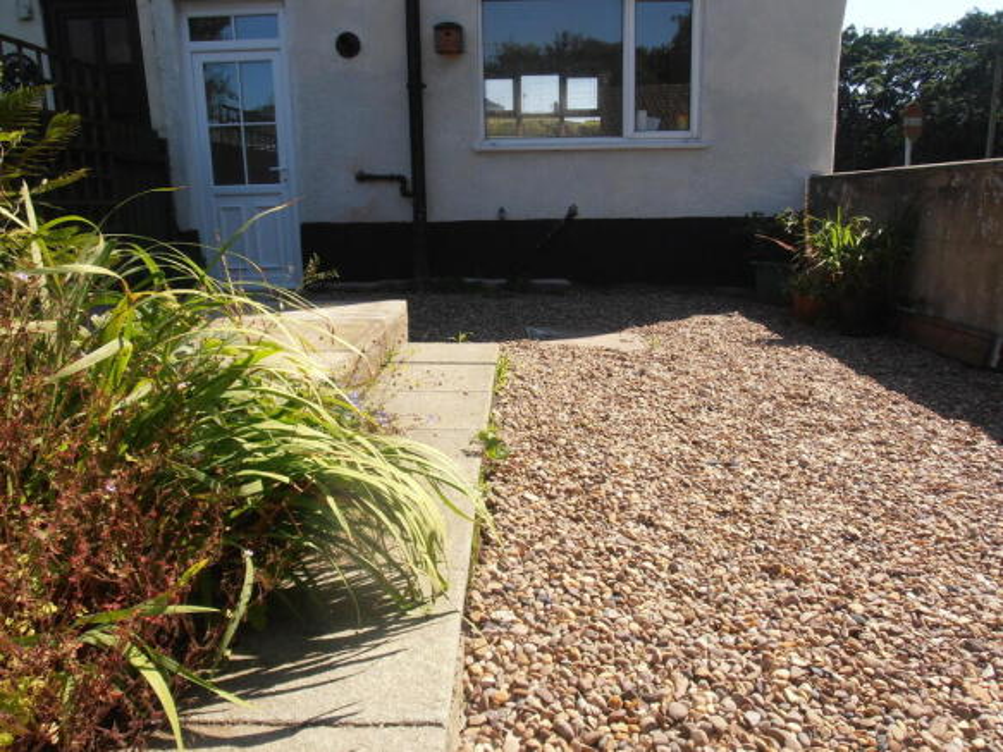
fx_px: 869
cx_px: 502
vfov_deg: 46.8
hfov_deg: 60.0
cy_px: 376
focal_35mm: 30
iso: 80
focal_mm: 5.25
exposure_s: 1/640
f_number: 3.5
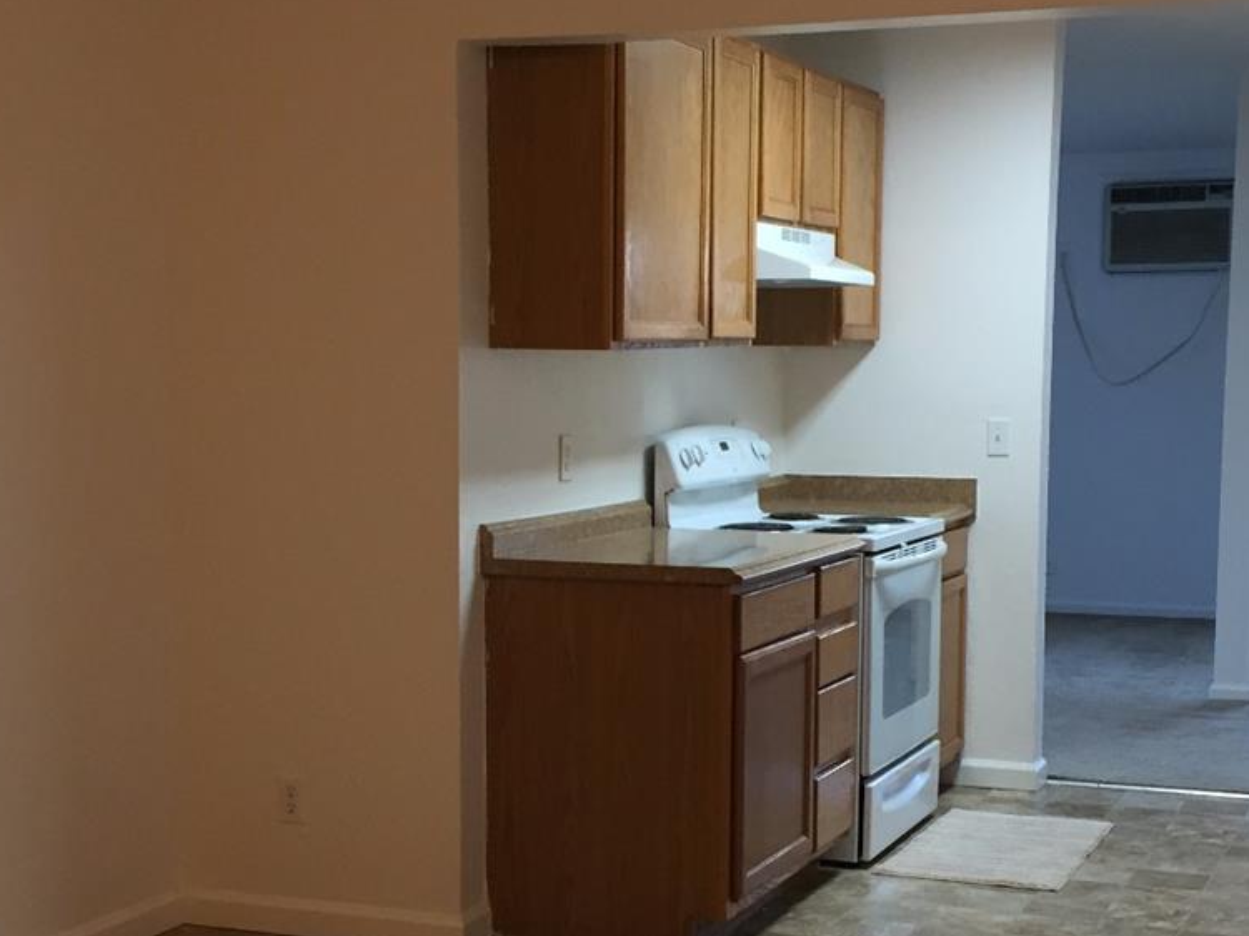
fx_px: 2092
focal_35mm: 58
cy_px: 658
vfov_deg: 25.0
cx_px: 668
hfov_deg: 33.2
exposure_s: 1/30
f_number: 2.2
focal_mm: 4.15
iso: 80
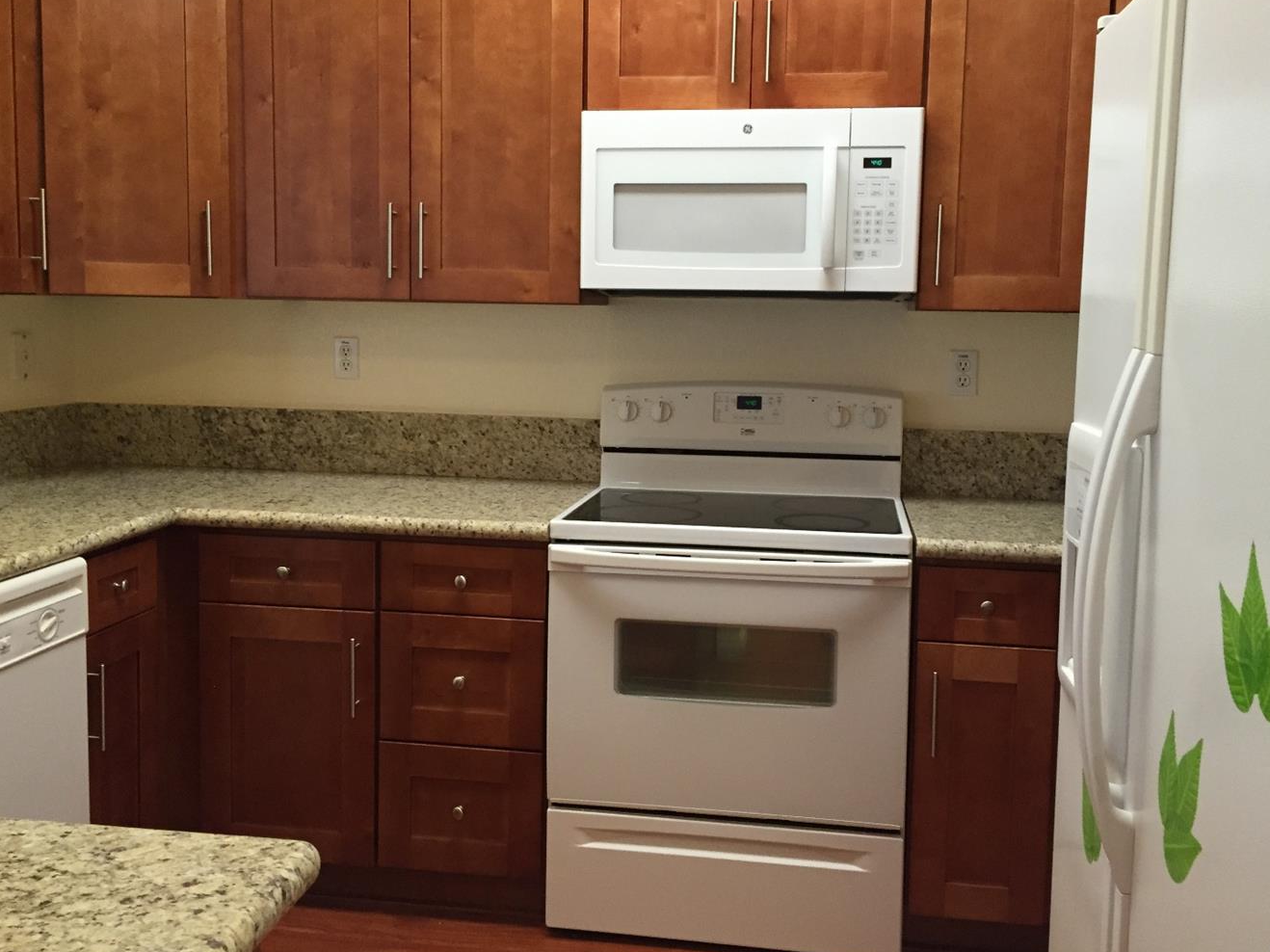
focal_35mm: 33
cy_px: 422
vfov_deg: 42.9
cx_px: 644
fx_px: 1210
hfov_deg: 55.4
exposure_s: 1/30
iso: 160
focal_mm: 4.15
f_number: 2.2
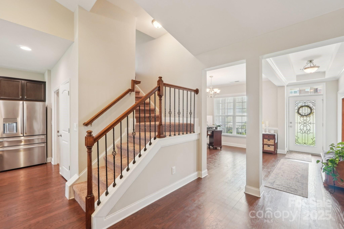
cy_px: 114
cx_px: 172
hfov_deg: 100.4
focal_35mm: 15
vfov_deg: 77.3
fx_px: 143
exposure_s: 1/8
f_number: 8
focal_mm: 10
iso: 400
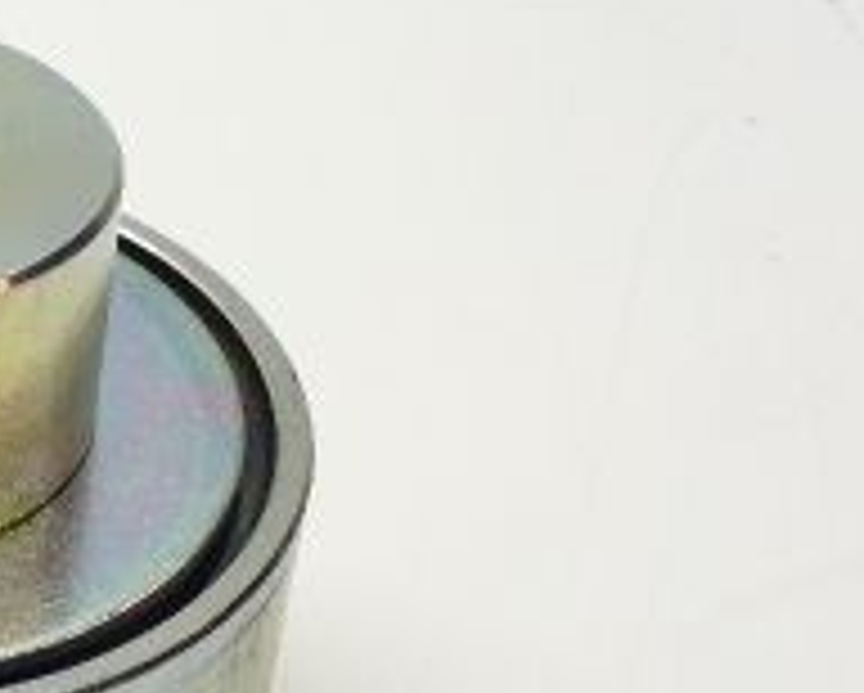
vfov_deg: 16.9
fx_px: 2329
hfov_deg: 19.6
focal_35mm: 91
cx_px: -216
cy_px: 477
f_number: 3.3
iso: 100
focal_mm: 4.9
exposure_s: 1/60
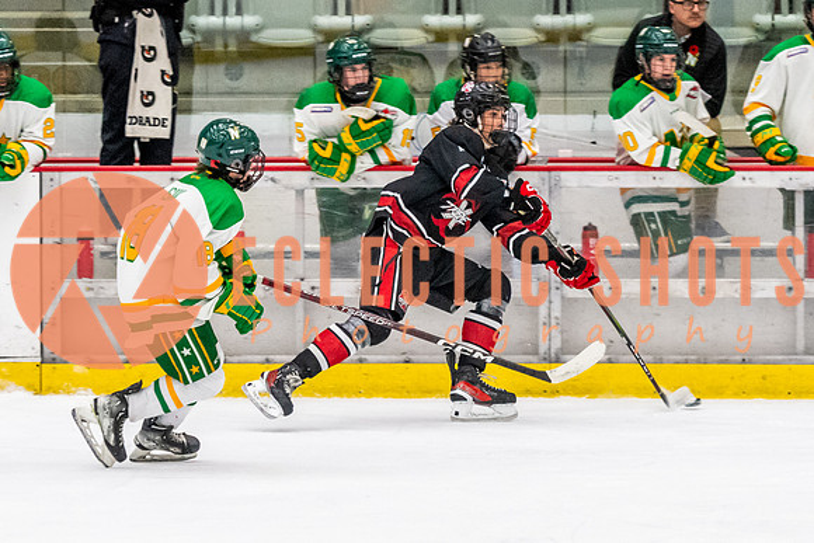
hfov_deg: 7.1
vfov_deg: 4.7
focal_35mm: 291
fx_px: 6591
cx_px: 496
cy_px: 260
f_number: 2.8
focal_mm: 110
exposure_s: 1/640
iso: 4000
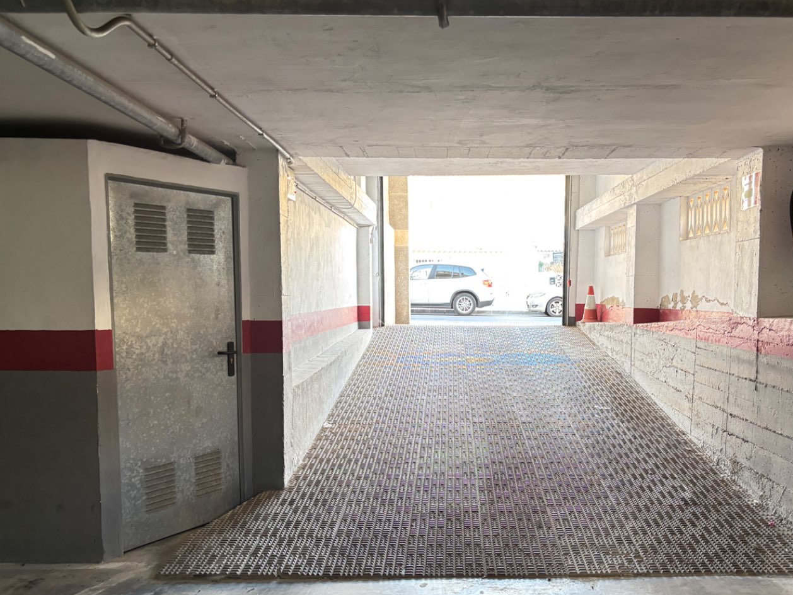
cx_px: 453
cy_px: 344
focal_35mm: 31
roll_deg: +0.0
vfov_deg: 45.3
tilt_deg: -4.9
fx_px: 710
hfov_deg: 58.1
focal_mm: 5.96
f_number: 1.6
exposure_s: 1/50
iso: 200
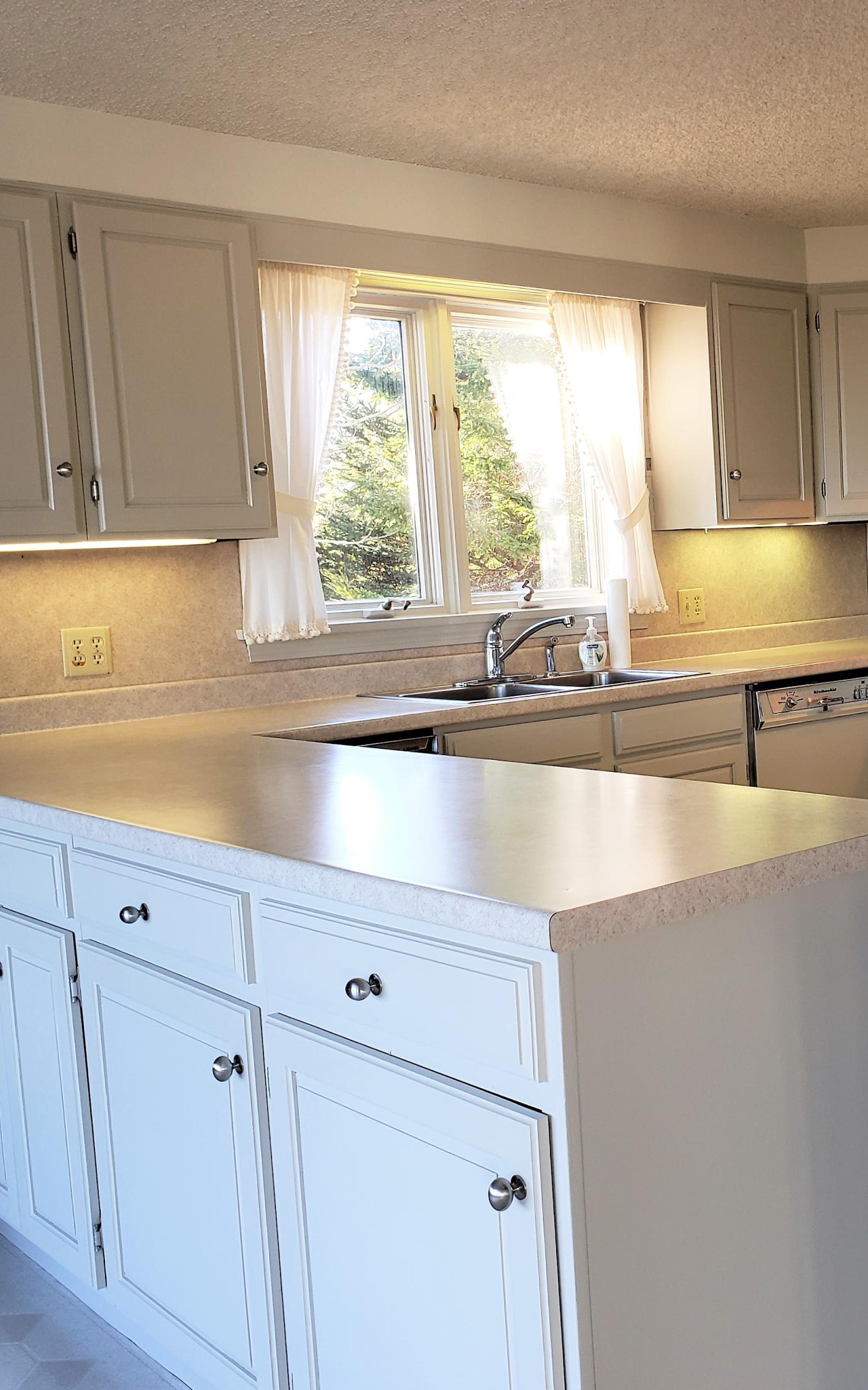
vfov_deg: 52.7
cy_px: 699
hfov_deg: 33.3
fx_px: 1400
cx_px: 710
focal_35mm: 37
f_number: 2.4
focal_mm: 4.3
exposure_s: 1/60
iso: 80
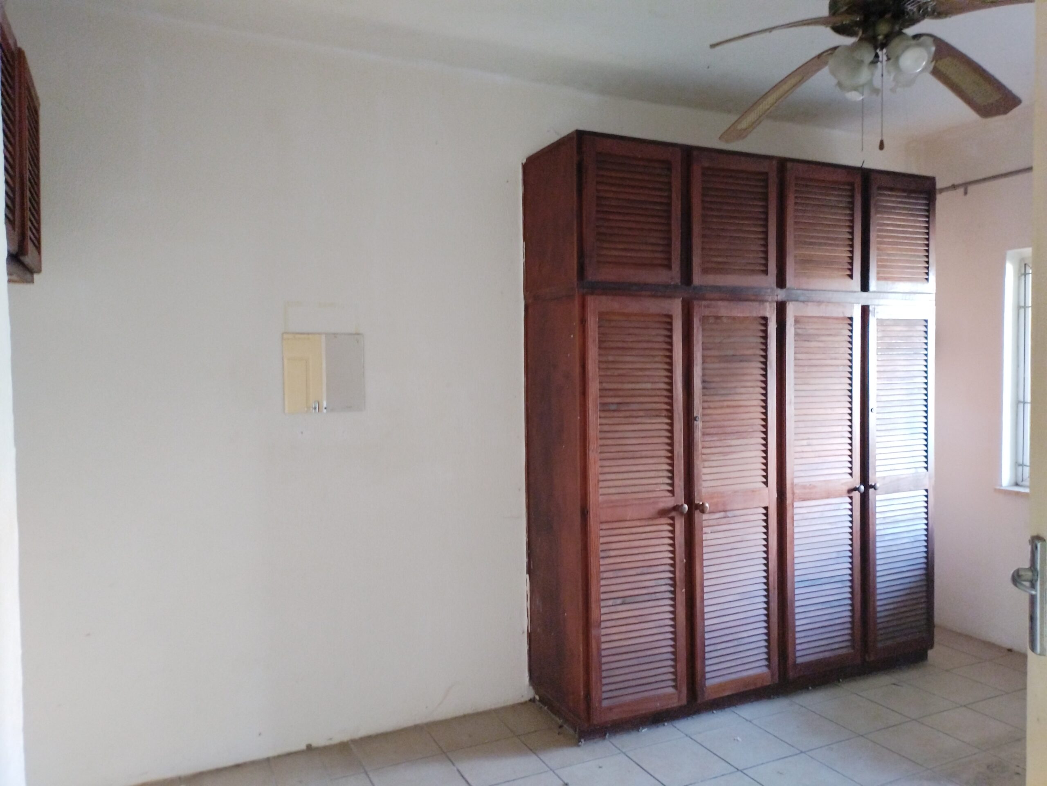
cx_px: 524
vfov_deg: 53.1
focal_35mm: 26
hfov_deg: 67.3
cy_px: 393
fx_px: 786
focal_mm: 4.25
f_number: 1.8
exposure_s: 1/14.3
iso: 1149
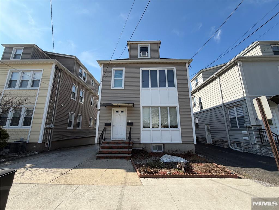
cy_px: 105
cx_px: 140
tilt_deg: +12.8
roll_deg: +1.4
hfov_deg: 102.1
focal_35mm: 14
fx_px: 113
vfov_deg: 85.7
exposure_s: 1/770
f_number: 2.2
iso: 25
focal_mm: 2.22
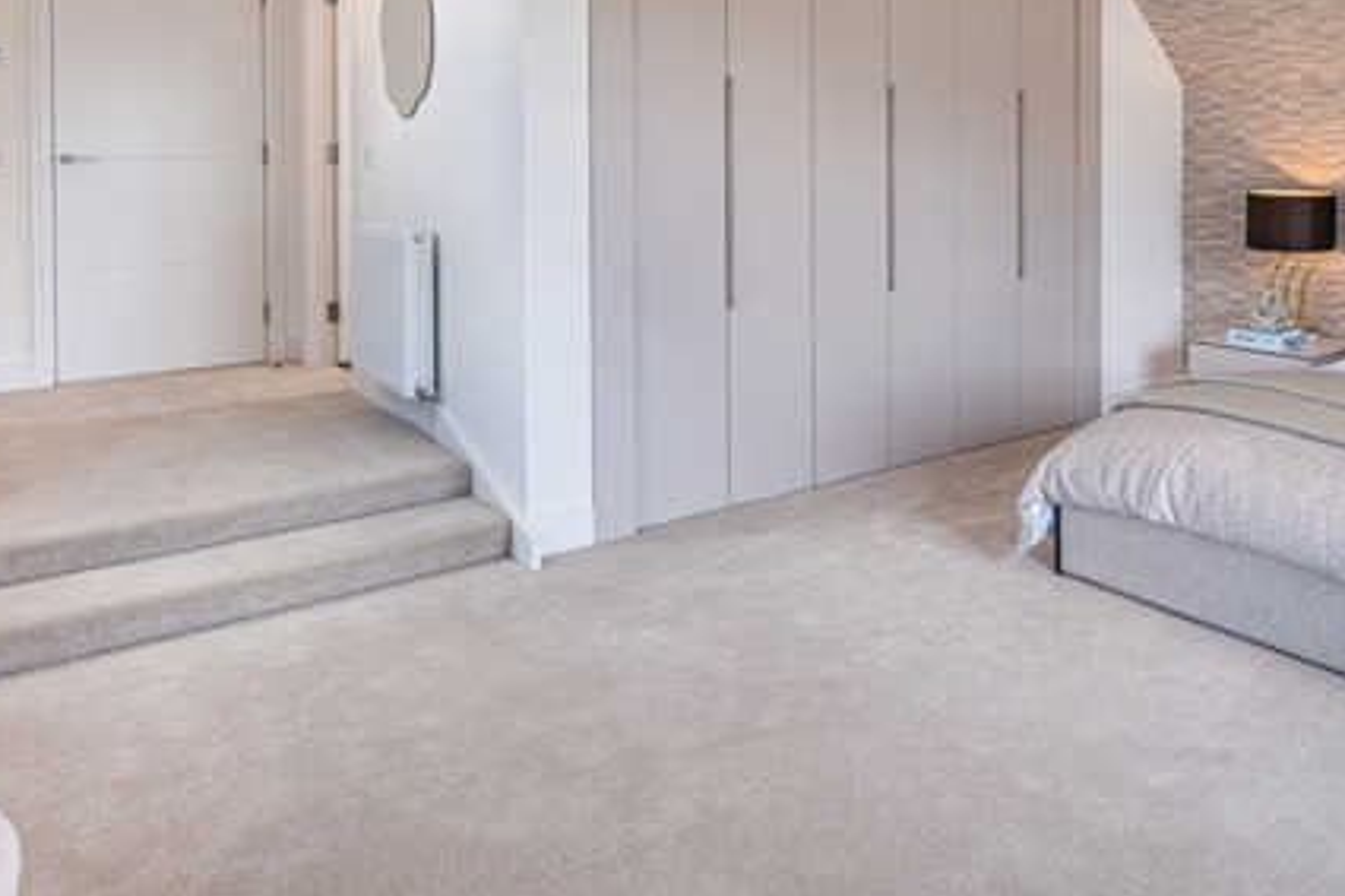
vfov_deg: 41.9
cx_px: 943
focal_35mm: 30
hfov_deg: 59.8
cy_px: 196
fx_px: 1120
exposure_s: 1/60
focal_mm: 17
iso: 100
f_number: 8
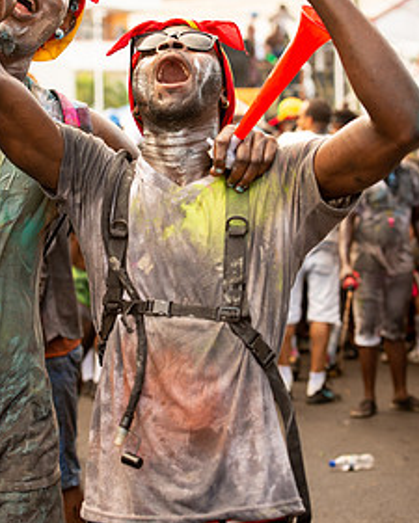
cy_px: 220
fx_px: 1627
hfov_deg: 14.7
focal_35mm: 105
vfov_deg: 18.3
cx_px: 182
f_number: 5
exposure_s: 1/320
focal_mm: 70
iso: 560
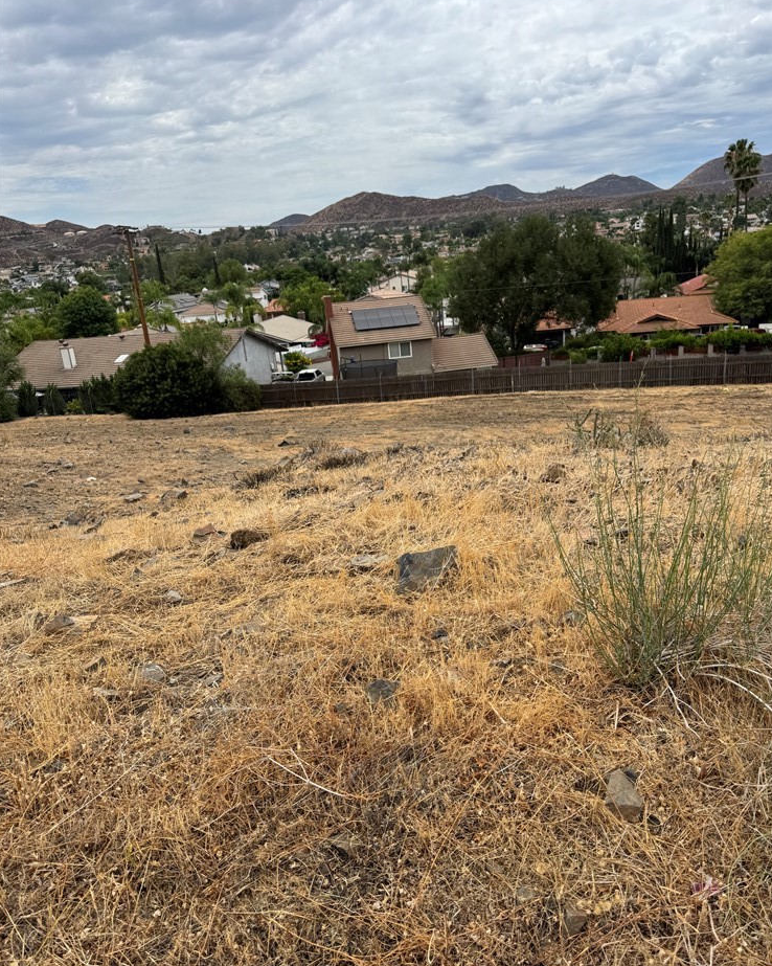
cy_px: 523
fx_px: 743
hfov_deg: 54.9
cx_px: 398
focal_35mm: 26
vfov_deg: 65.9
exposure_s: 1/4310
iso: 80
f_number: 1.78
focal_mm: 6.76
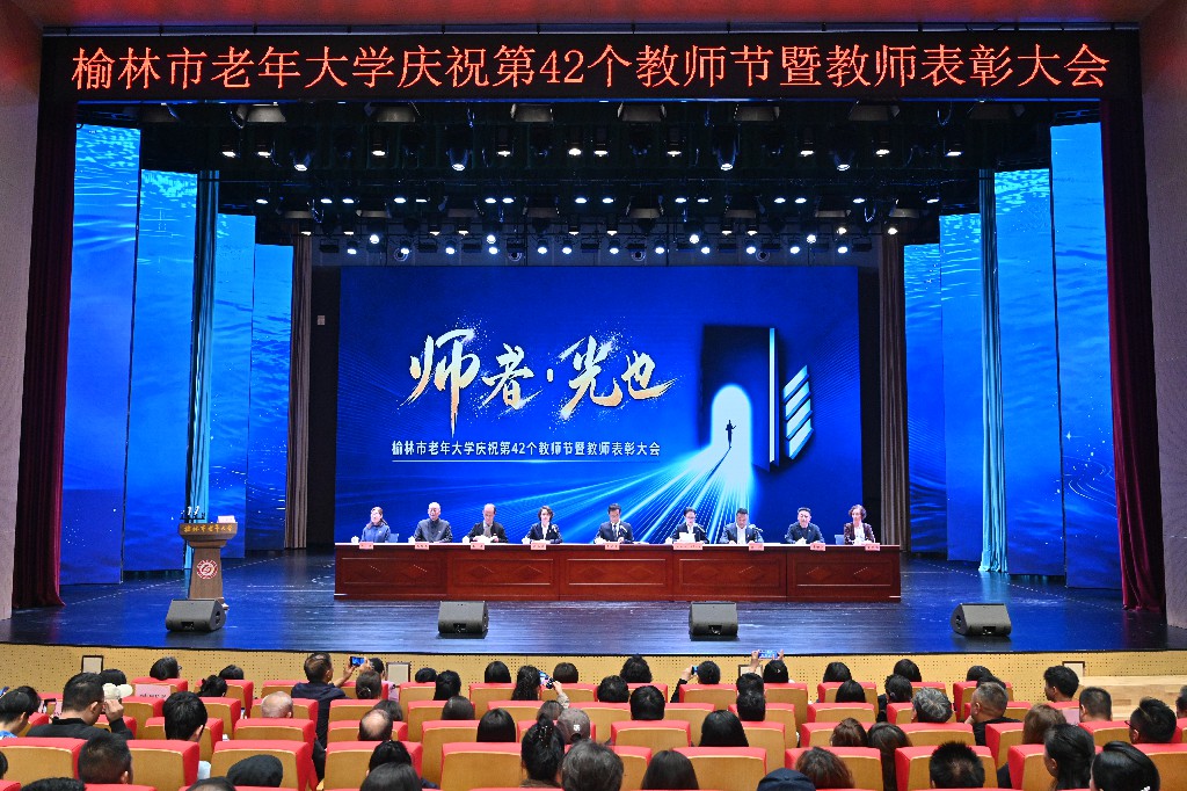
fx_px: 972
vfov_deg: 44.2
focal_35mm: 30
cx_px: 594
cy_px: 396
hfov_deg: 62.8
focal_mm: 29.5
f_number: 7.1
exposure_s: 1/80
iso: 2000
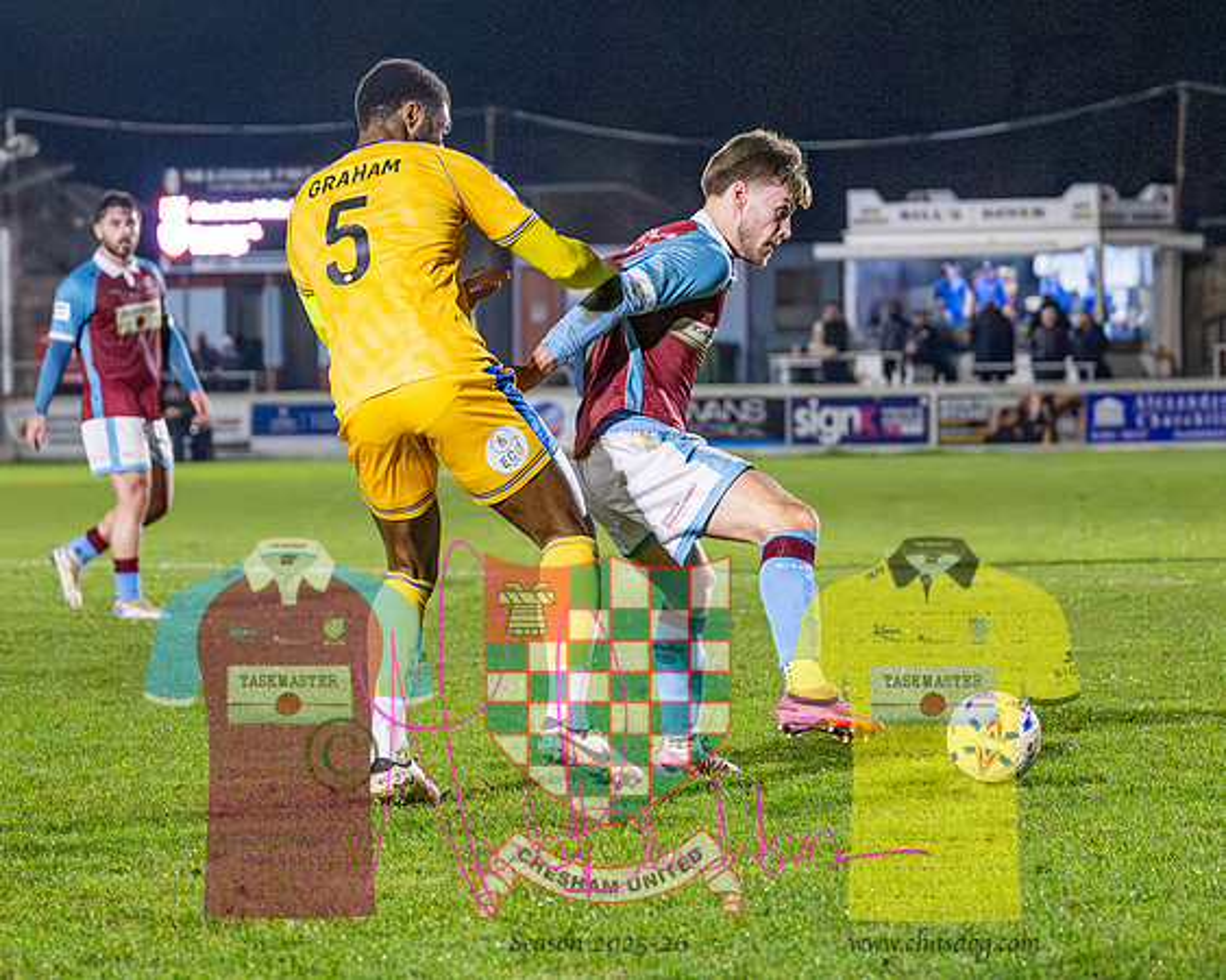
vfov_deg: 8.7
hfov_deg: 10.9
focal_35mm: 177
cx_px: 417
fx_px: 6425
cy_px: 517
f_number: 2.8
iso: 8000
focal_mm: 71
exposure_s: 1/1250
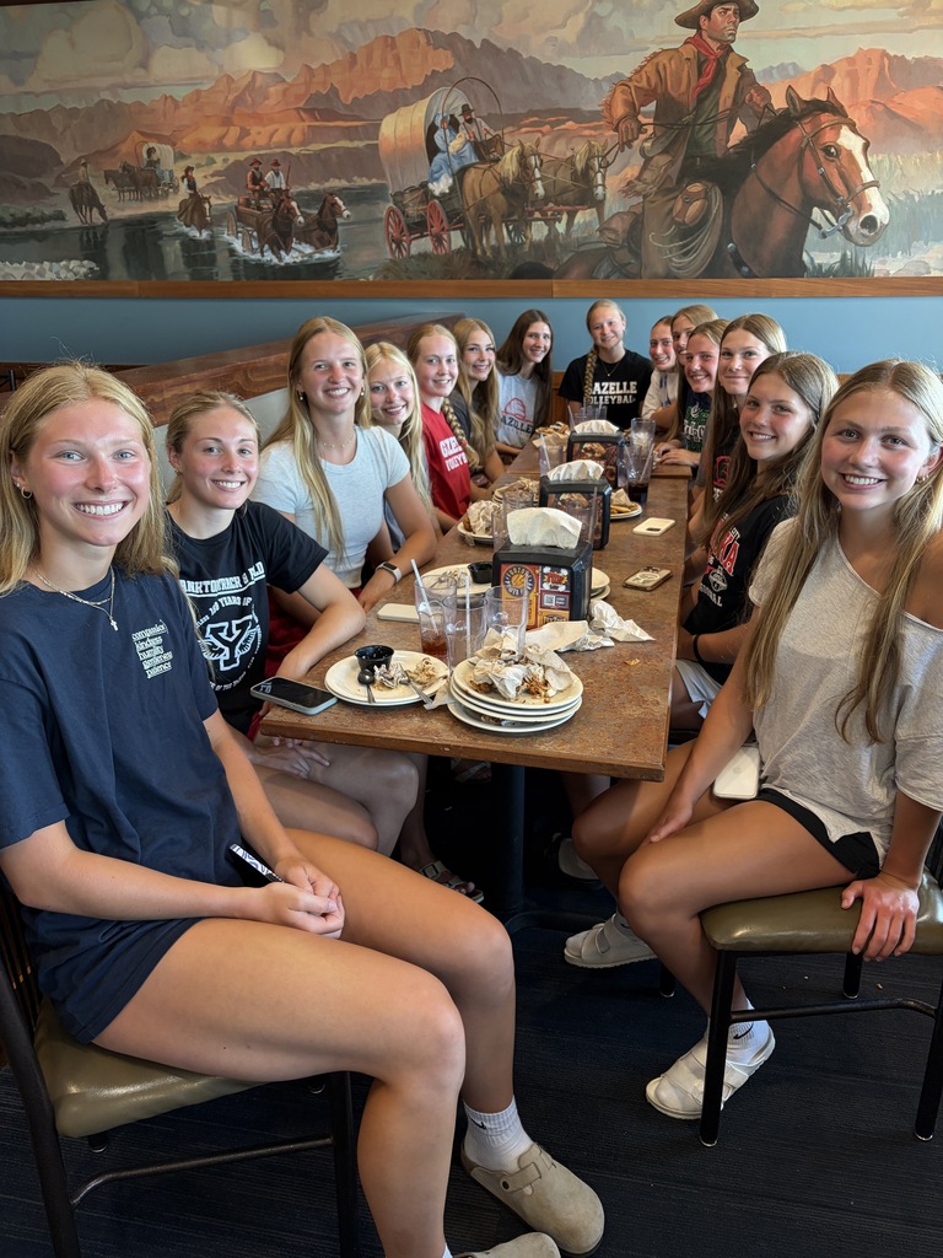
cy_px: 629
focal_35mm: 26
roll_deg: -0.1
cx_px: 472
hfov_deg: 53.1
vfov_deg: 67.3
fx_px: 944
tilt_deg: -21.0
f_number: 1.6
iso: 125
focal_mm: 5.96
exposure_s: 1/60
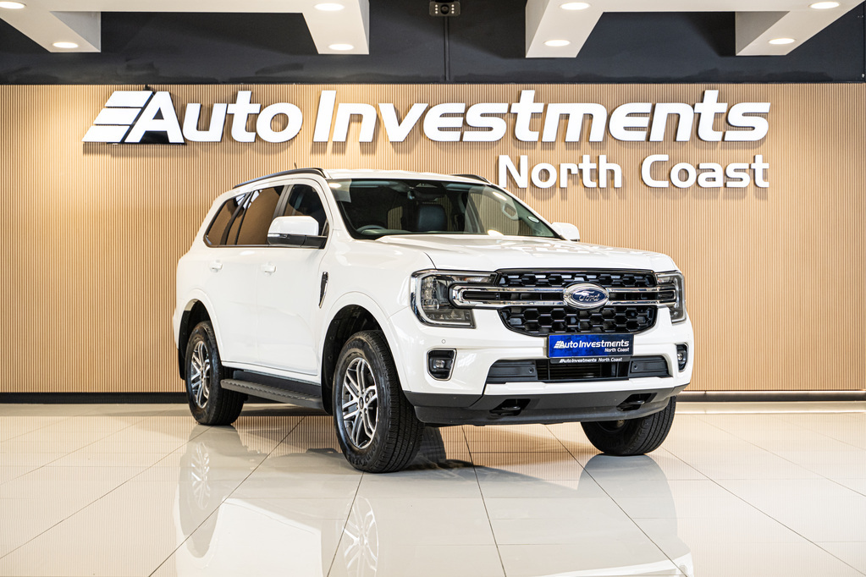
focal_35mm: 54
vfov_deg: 25.1
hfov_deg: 36.9
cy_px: 288
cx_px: 433
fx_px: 1299
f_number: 3.5
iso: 640
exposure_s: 1/160
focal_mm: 54
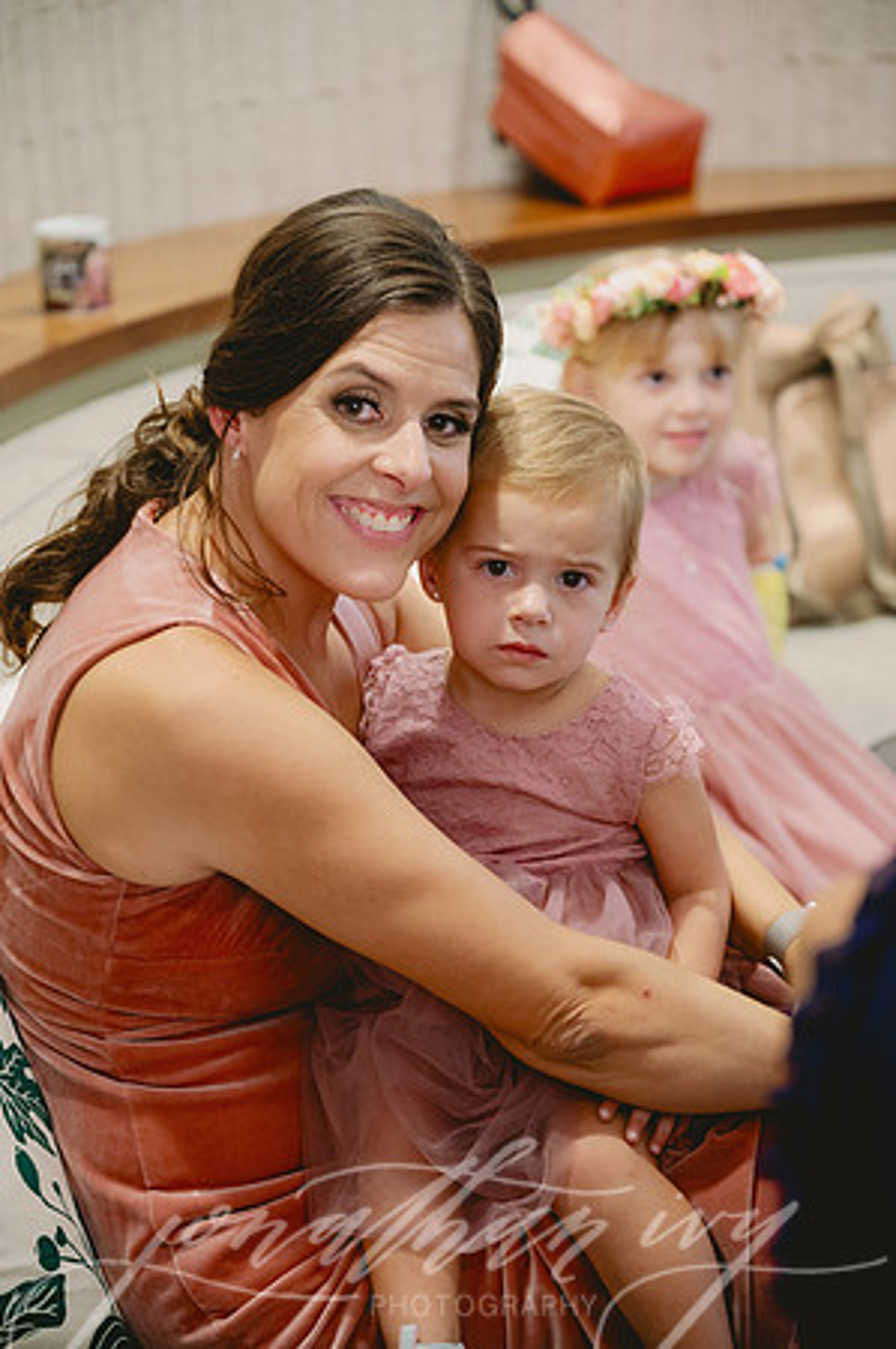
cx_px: 448
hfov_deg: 19.4
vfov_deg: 28.9
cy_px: 674
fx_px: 2619
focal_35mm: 70
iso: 1600
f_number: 2.8
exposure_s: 1/250
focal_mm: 70
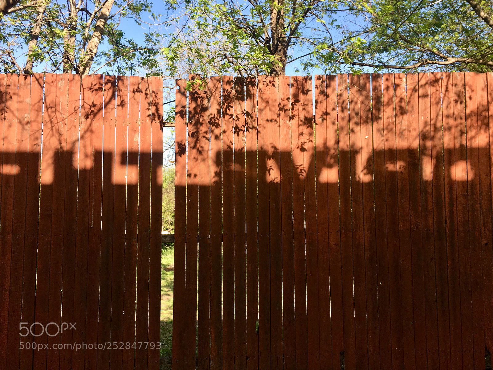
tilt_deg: +4.2
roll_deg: +0.0
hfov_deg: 61.7
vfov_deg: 48.2
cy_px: 185
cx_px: 246
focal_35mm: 29
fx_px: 413
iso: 25
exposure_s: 1/353
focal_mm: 4.15
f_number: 2.2
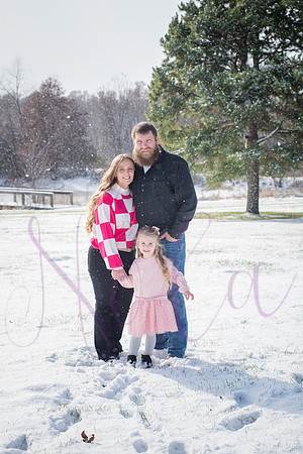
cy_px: 227
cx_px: 152
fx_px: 1010
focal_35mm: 80
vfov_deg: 25.4
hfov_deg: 17.1
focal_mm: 80
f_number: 7.1
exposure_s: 1/1250
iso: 640
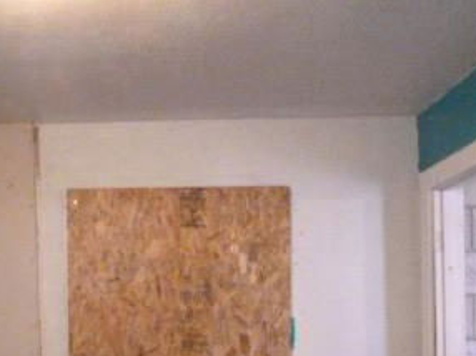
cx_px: 126
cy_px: 359
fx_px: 769
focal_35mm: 56
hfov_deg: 33.8
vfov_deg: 24.8
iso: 1600
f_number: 3.9
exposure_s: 1/6
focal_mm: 4.5
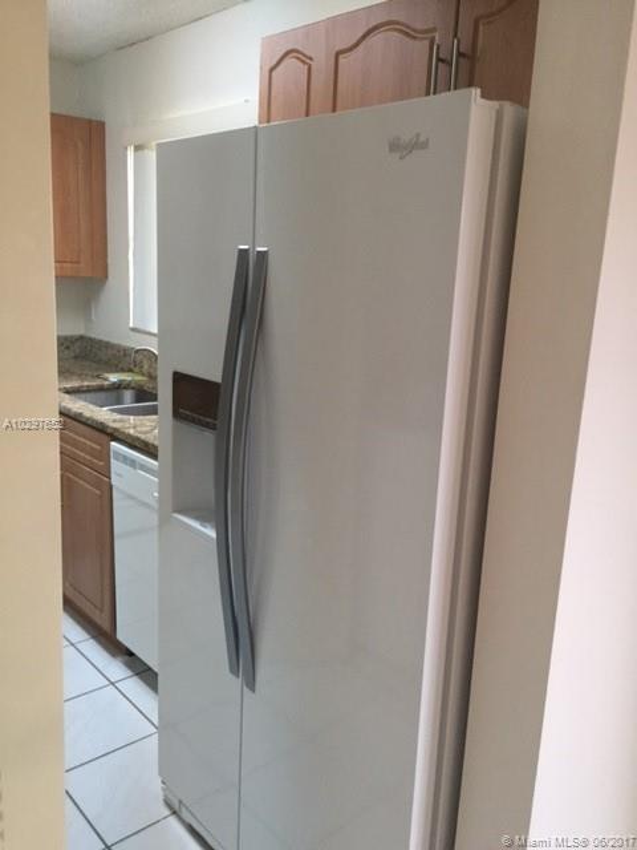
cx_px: 318
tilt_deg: -13.9
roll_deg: -3.4
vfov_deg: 61.7
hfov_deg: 48.2
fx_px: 712
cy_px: 425
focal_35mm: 29
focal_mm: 4.15
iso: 80
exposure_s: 1/33
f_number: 2.2
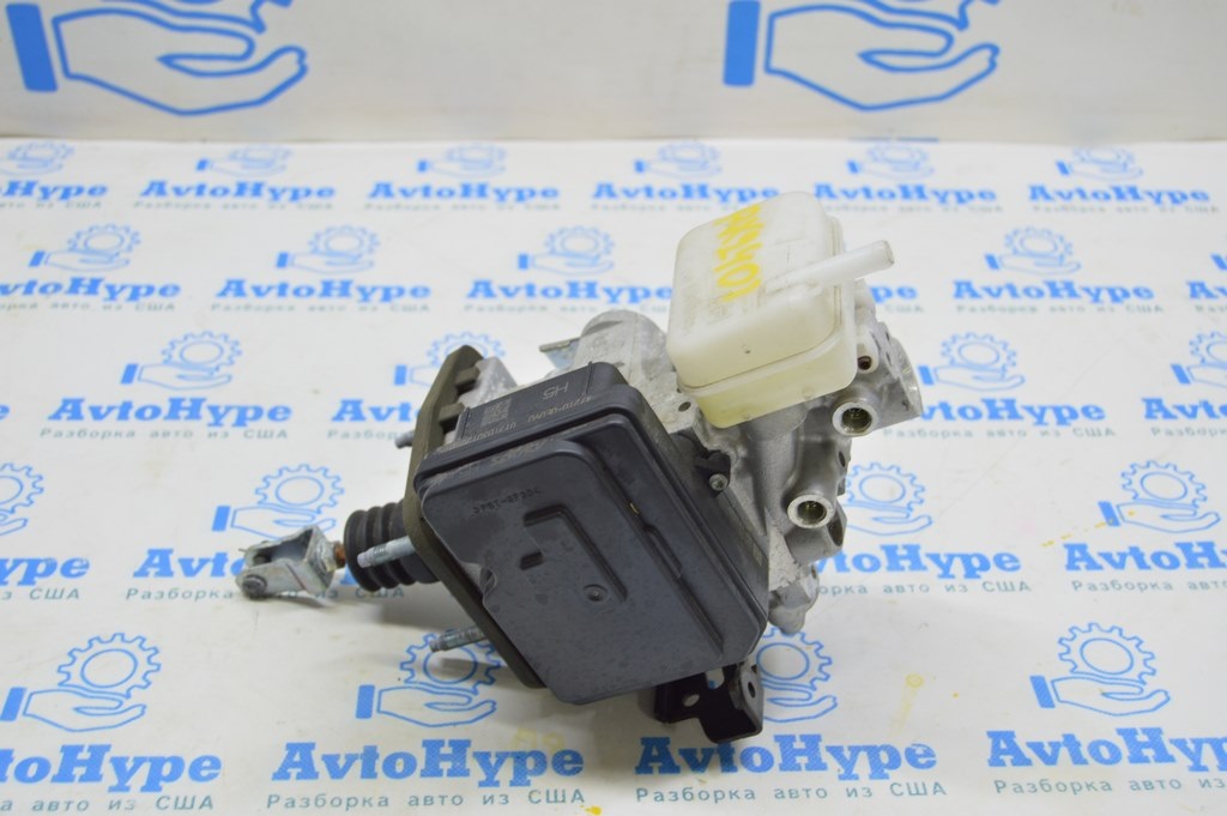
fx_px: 1584
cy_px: 408
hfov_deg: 42.4
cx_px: 614
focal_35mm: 46
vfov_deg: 28.9
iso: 400
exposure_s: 1/20
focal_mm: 31
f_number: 5.6
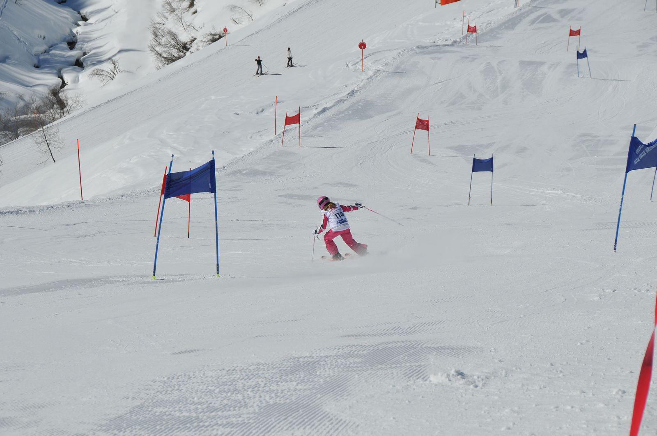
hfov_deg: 15.2
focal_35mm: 135
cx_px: 328
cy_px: 218
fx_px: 2461
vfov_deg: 10.1
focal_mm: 90
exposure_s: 1/1600
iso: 200
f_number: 9
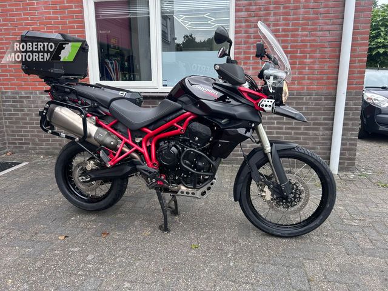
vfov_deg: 53.1
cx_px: 194
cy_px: 146
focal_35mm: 26
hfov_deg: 67.3
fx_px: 291
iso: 40
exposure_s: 1/121
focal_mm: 5.7
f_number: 1.5
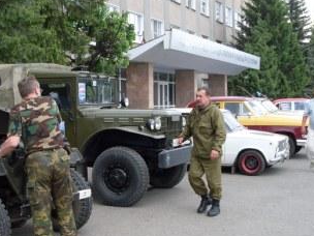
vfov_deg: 26.0
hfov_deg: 34.3
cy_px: 151
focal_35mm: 56
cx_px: 129
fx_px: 508
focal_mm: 6.3
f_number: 2.8
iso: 80
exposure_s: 1/250
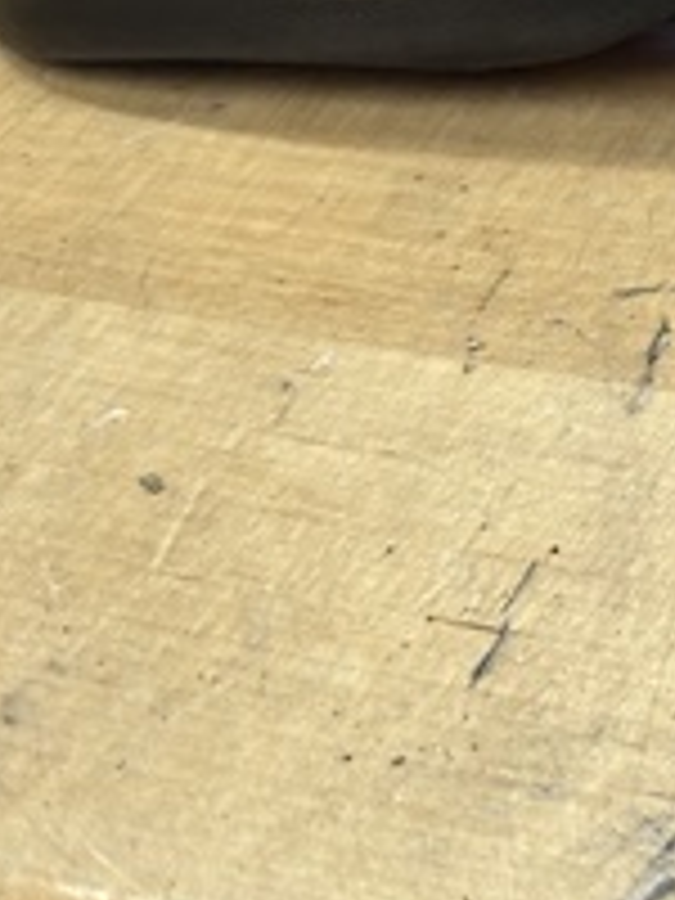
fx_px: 2496
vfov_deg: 19.7
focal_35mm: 96
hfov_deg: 12.5
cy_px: -32
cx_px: 1562
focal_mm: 6.86
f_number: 1.78
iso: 125
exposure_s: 1/120
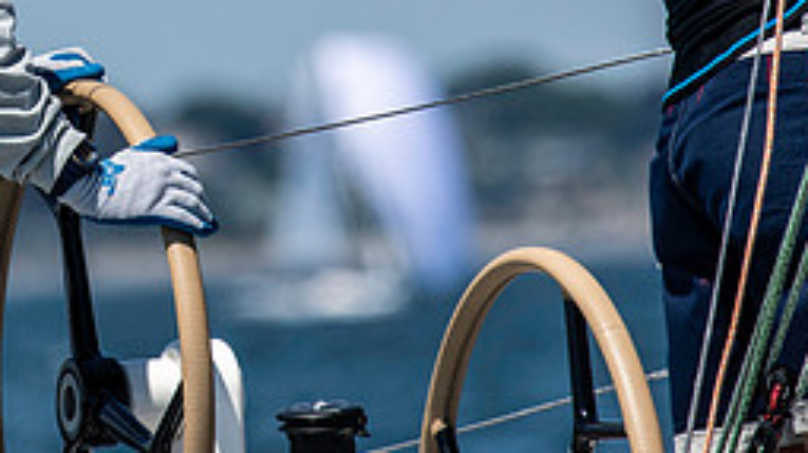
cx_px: -92
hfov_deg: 2.0
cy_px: -138
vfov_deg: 1.1
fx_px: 22972
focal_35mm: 1073
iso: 320
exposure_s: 1/3200
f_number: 5.6
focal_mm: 300
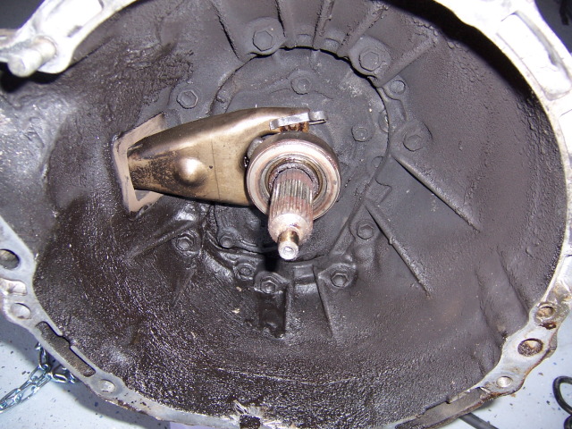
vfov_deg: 42.9
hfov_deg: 55.4
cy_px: 214
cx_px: 286
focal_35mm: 33
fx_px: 545
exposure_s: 1/60
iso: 80
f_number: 2.8
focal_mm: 5.5
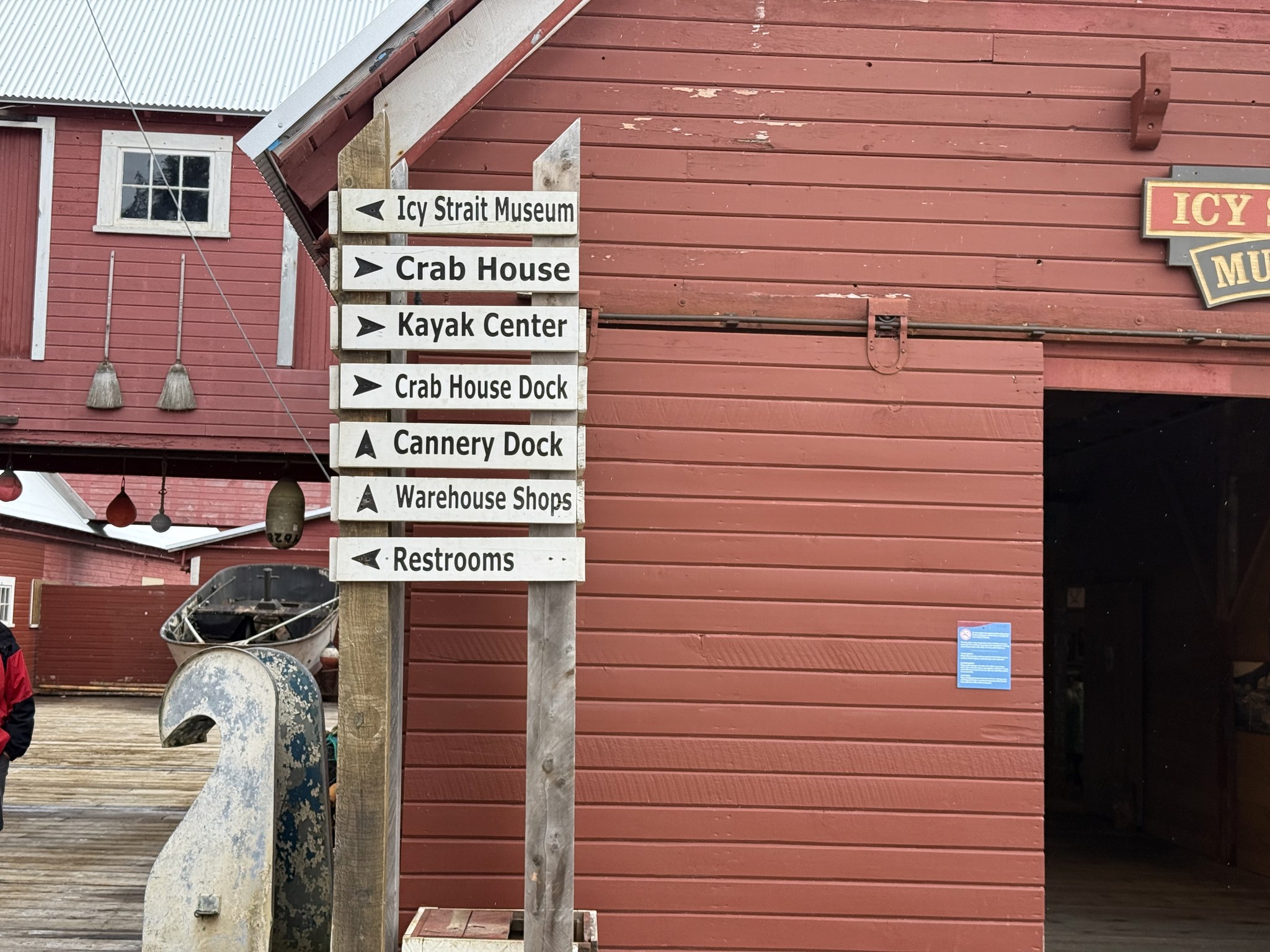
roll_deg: -3.0
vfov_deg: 30.3
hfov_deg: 39.7
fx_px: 1761
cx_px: 635
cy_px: 476
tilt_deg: +5.1
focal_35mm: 48
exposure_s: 1/1242
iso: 80
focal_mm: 6.76
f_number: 1.78
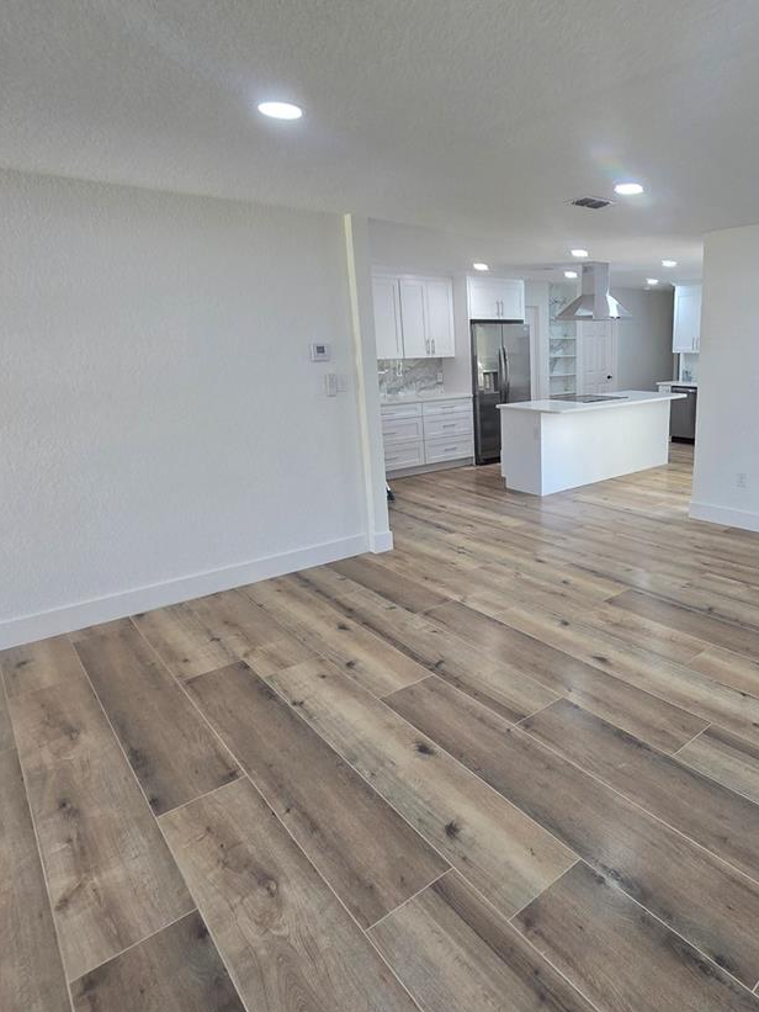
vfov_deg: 84.6
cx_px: 536
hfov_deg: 65.9
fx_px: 555
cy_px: 483
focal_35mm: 19
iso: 100
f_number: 2.2
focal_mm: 2.2
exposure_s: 1/60
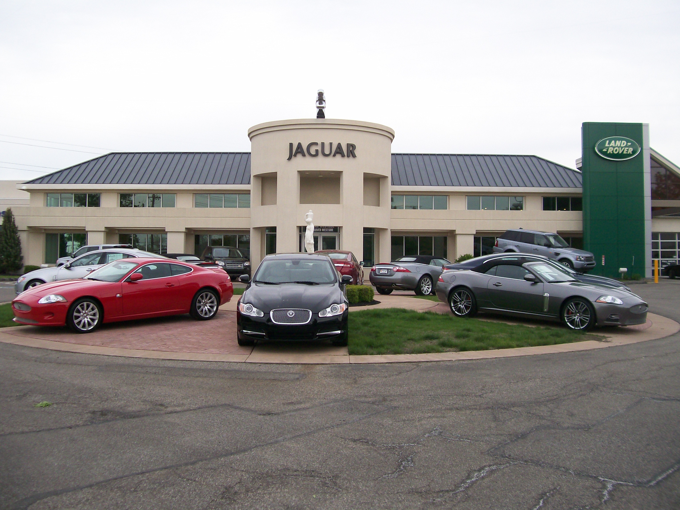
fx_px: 707
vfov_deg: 39.7
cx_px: 340
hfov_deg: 51.4
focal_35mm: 36
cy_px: 255
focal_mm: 6
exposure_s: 1/606
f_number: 2.7
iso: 80
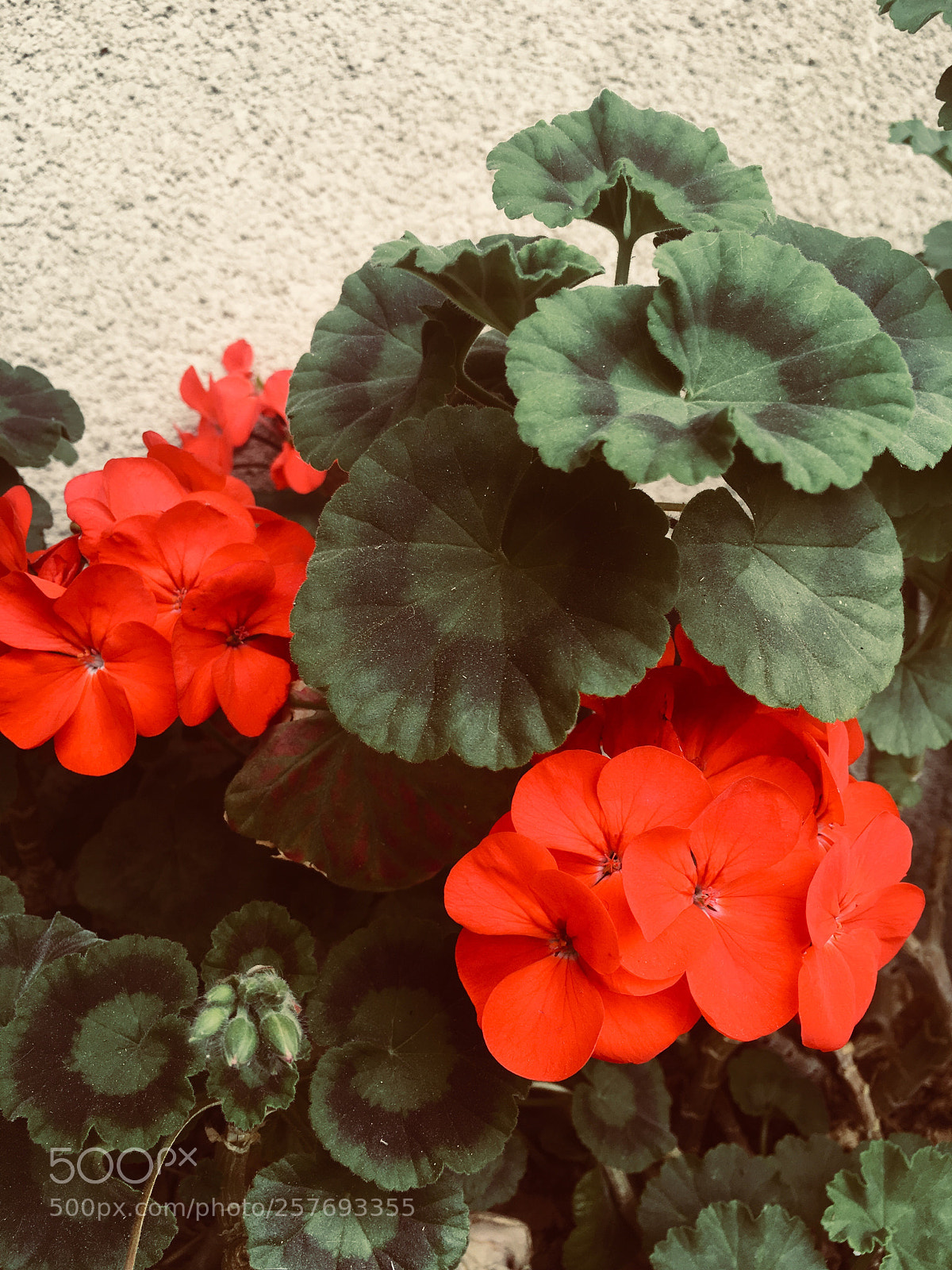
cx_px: 476
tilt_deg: -15.0
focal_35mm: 29
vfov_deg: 61.7
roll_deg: +8.6
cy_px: 635
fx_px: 1063
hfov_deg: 48.2
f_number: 2.2
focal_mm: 4.15
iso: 25
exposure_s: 1/196
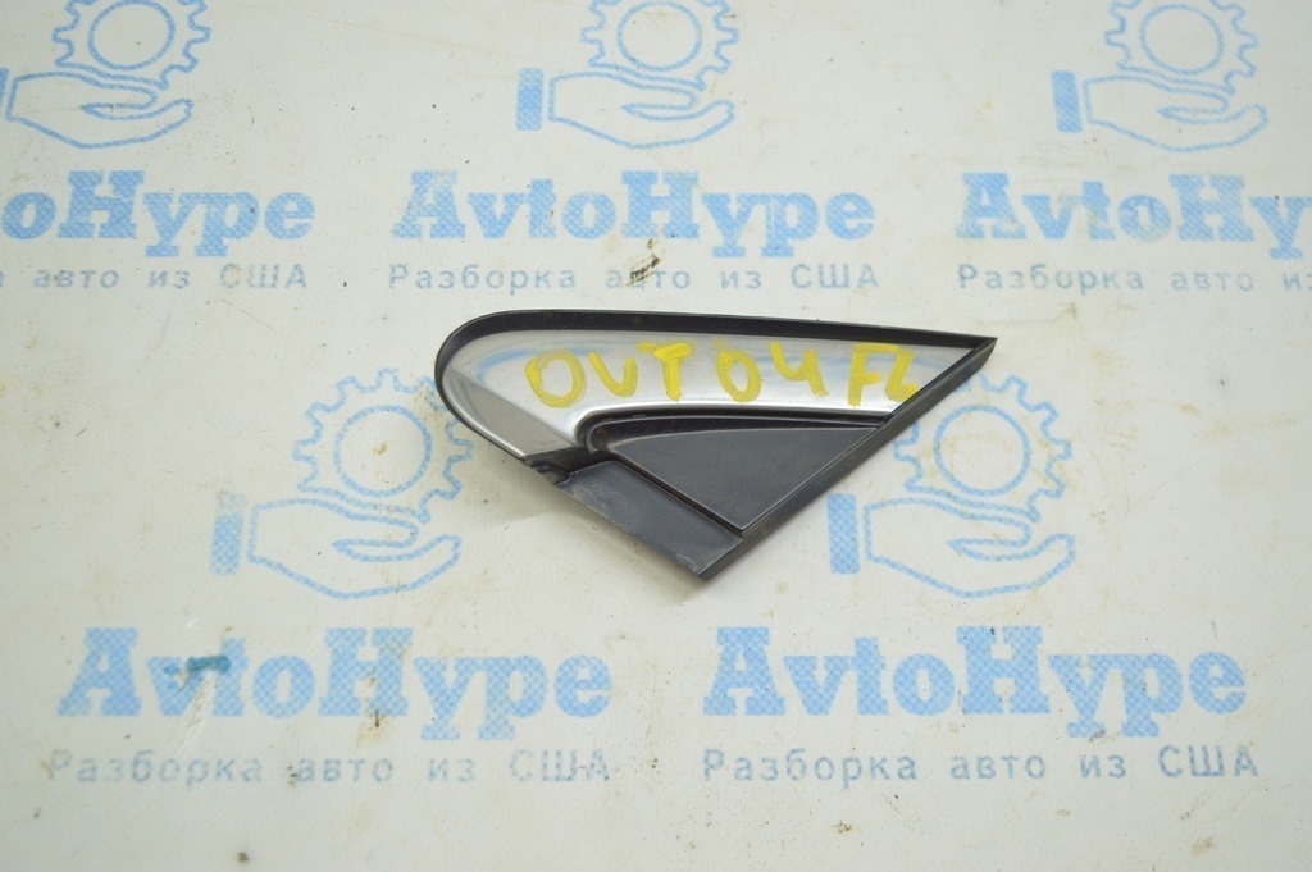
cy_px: 436
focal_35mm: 36
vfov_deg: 36.8
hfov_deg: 53.2
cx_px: 656
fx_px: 1311
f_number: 4
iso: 400
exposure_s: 1/60
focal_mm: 24
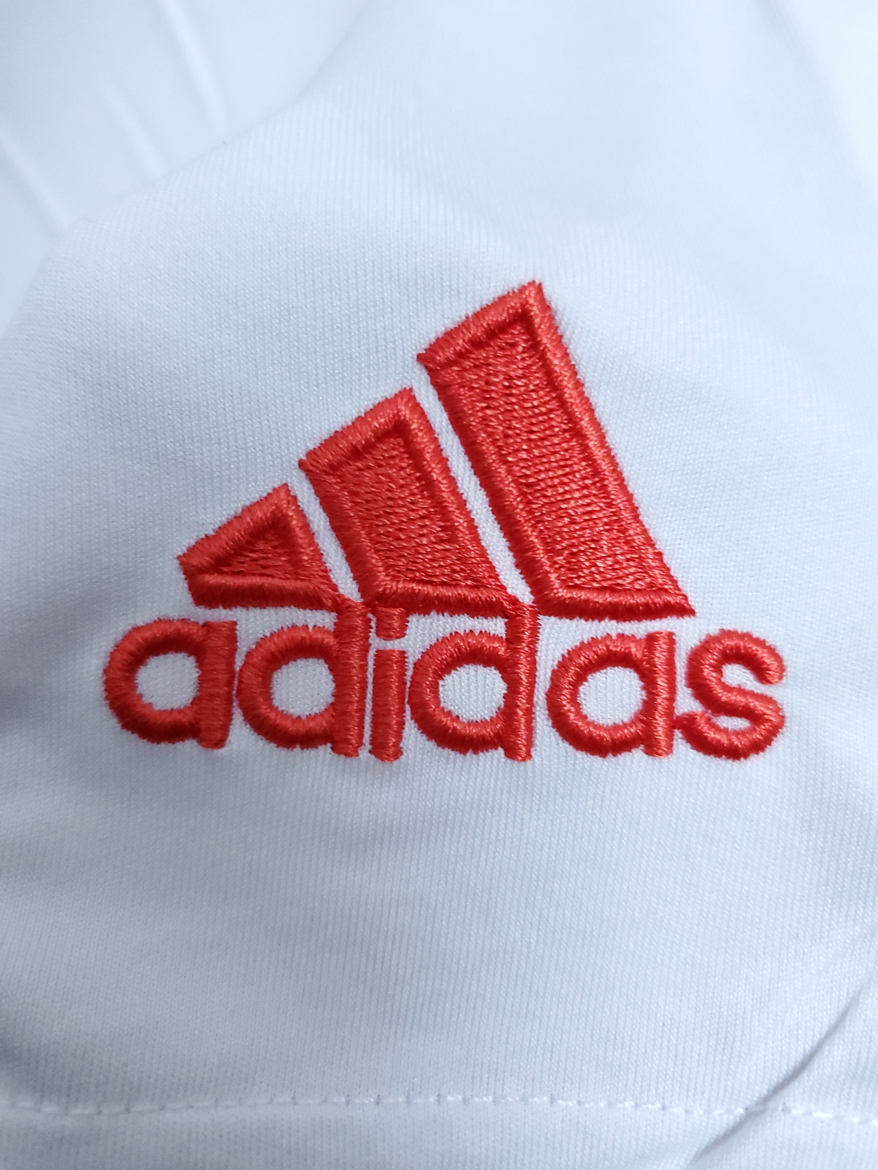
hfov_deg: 53.1
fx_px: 879
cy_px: 585
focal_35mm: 26
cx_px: 439
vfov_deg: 67.3
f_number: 1.5
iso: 500
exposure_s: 1/30
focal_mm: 4.3
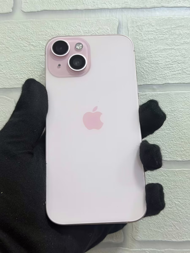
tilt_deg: +3.9
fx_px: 351
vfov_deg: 39.7
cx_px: 95
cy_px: 126
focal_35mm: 48
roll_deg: +1.6
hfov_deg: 30.3
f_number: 1.78
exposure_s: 1/100
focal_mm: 6.76
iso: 80
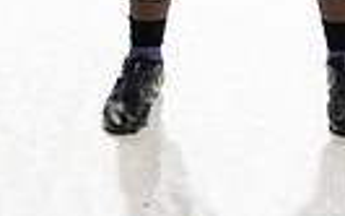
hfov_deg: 12.2
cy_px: -325
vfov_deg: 7.1
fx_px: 1617
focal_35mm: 172
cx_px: 239
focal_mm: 50
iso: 800
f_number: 8
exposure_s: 1/250
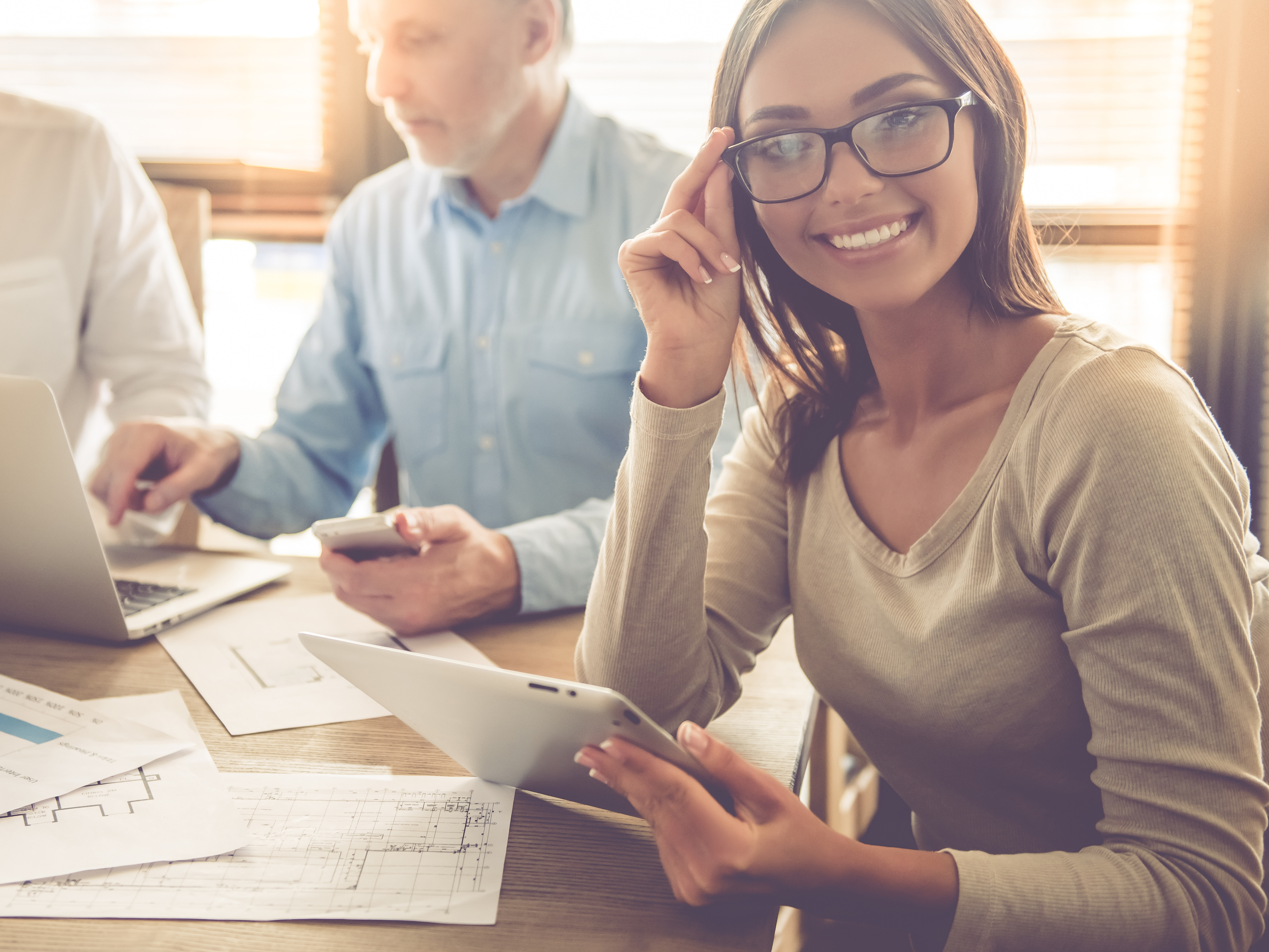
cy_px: 403
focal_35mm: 61
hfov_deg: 31.6
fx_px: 2236
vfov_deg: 24.0
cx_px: 507
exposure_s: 1/100
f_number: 2.8
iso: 640
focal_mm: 48
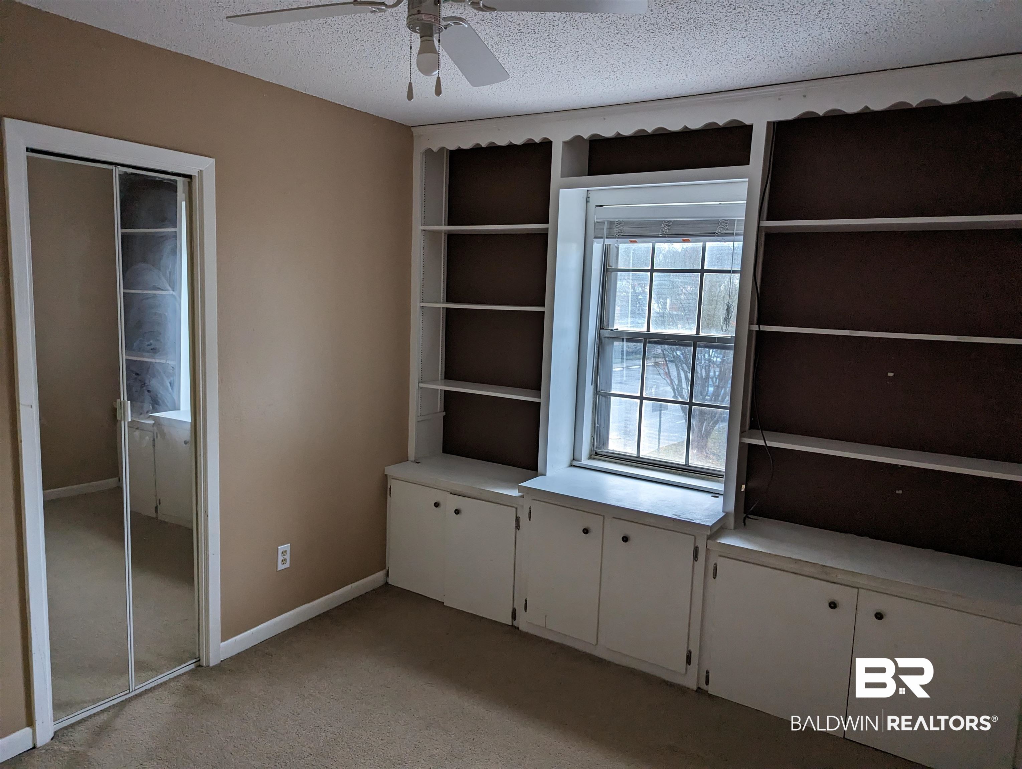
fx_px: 710
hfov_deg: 71.5
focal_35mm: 24
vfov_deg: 56.9
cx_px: 511
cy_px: 384
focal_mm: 6.81
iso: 323
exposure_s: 1/119
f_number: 1.85
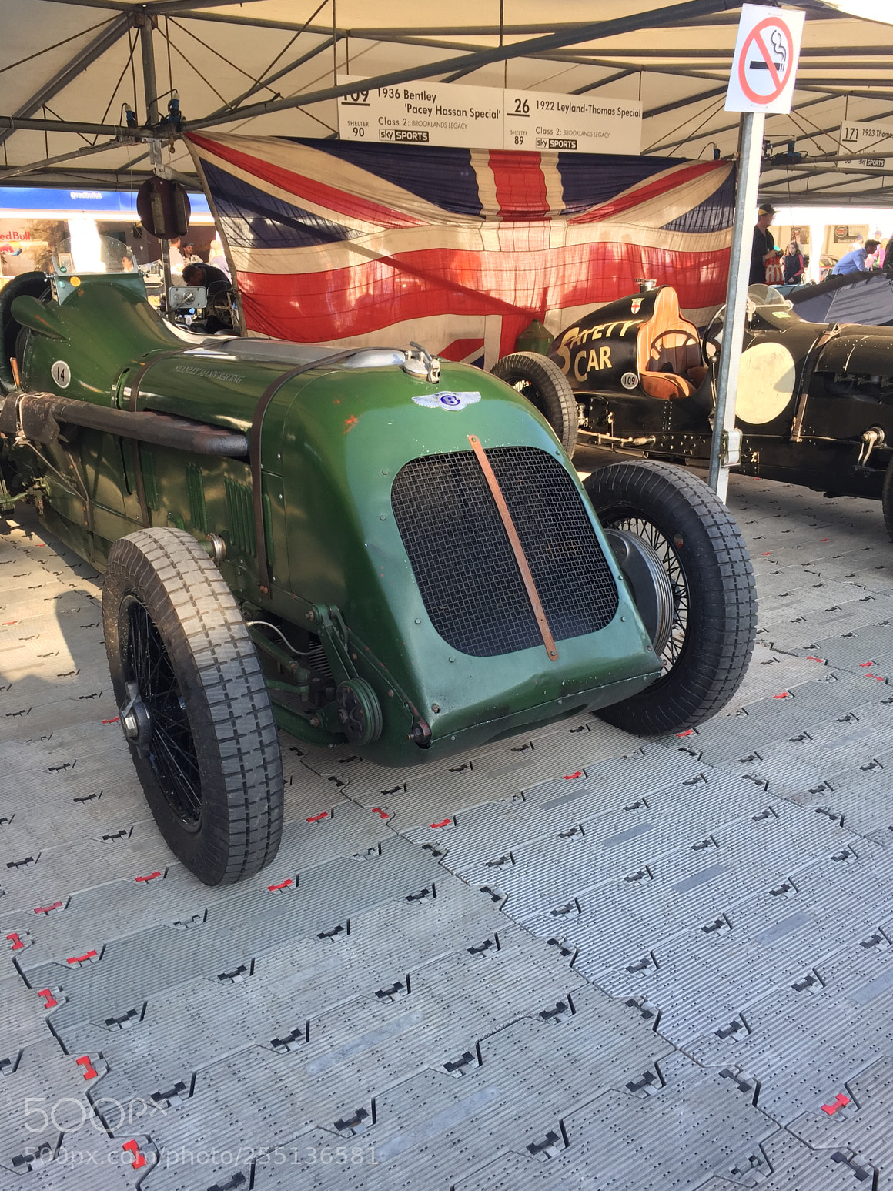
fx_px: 1032
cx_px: 438
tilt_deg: -20.5
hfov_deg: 46.8
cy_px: 601
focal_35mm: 30
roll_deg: +2.6
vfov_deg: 60.0
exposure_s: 1/148
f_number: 2.2
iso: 32
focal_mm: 4.15
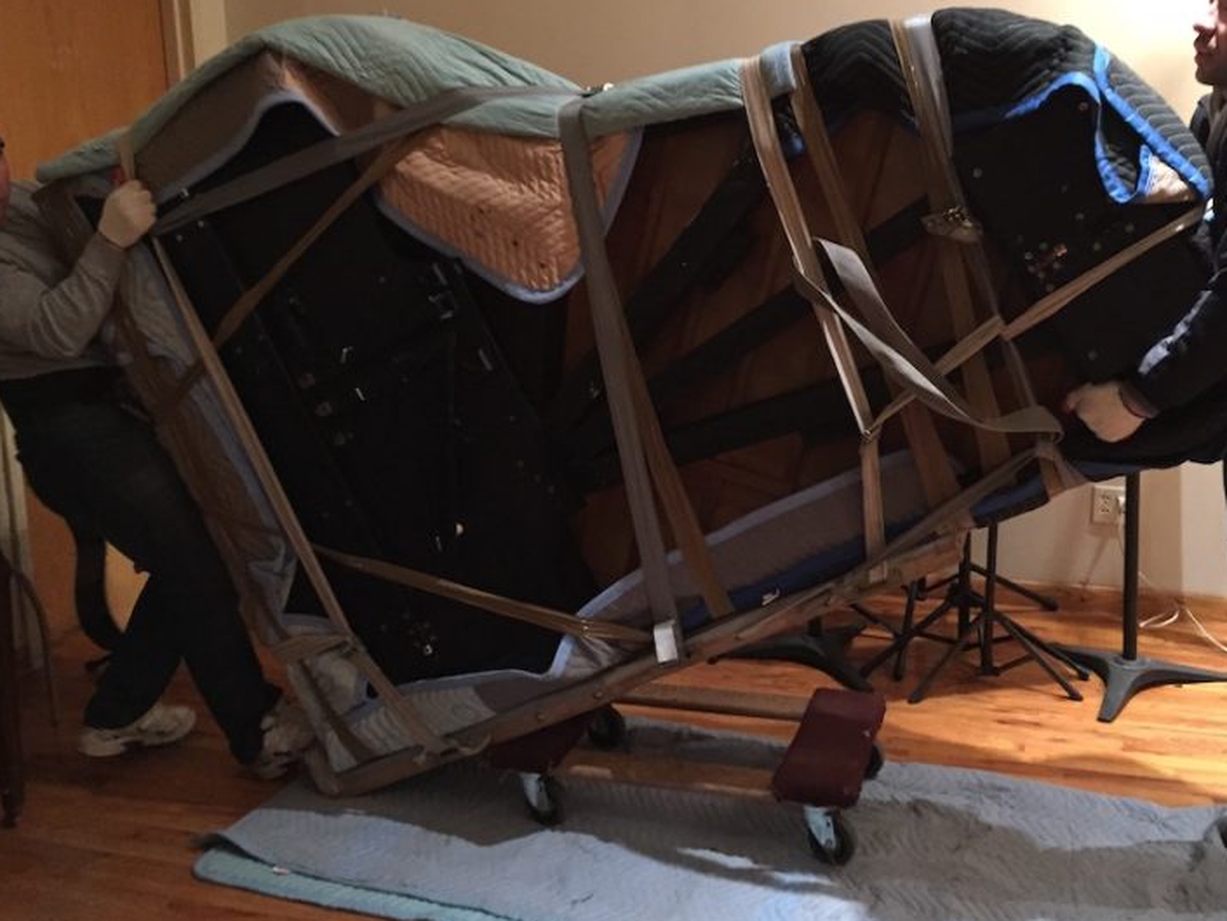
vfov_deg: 38.5
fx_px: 1312
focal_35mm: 37
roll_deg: +0.9
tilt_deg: -8.2
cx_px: 681
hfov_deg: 50.0
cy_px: 377
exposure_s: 1/15
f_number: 2.2
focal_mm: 4.15
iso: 250
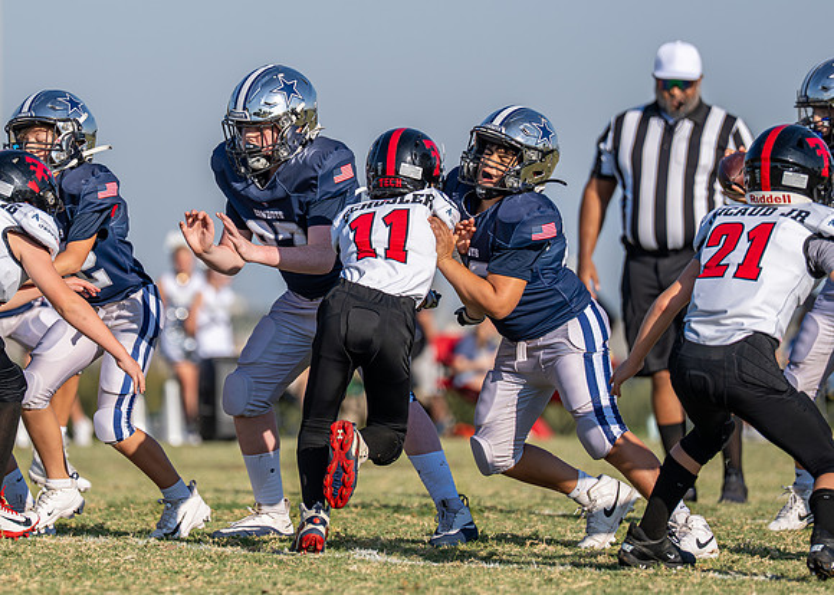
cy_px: 204
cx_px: 280
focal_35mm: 377
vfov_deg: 3.8
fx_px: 8925
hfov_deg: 5.3
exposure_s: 1/2500
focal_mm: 200
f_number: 2.8
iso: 100
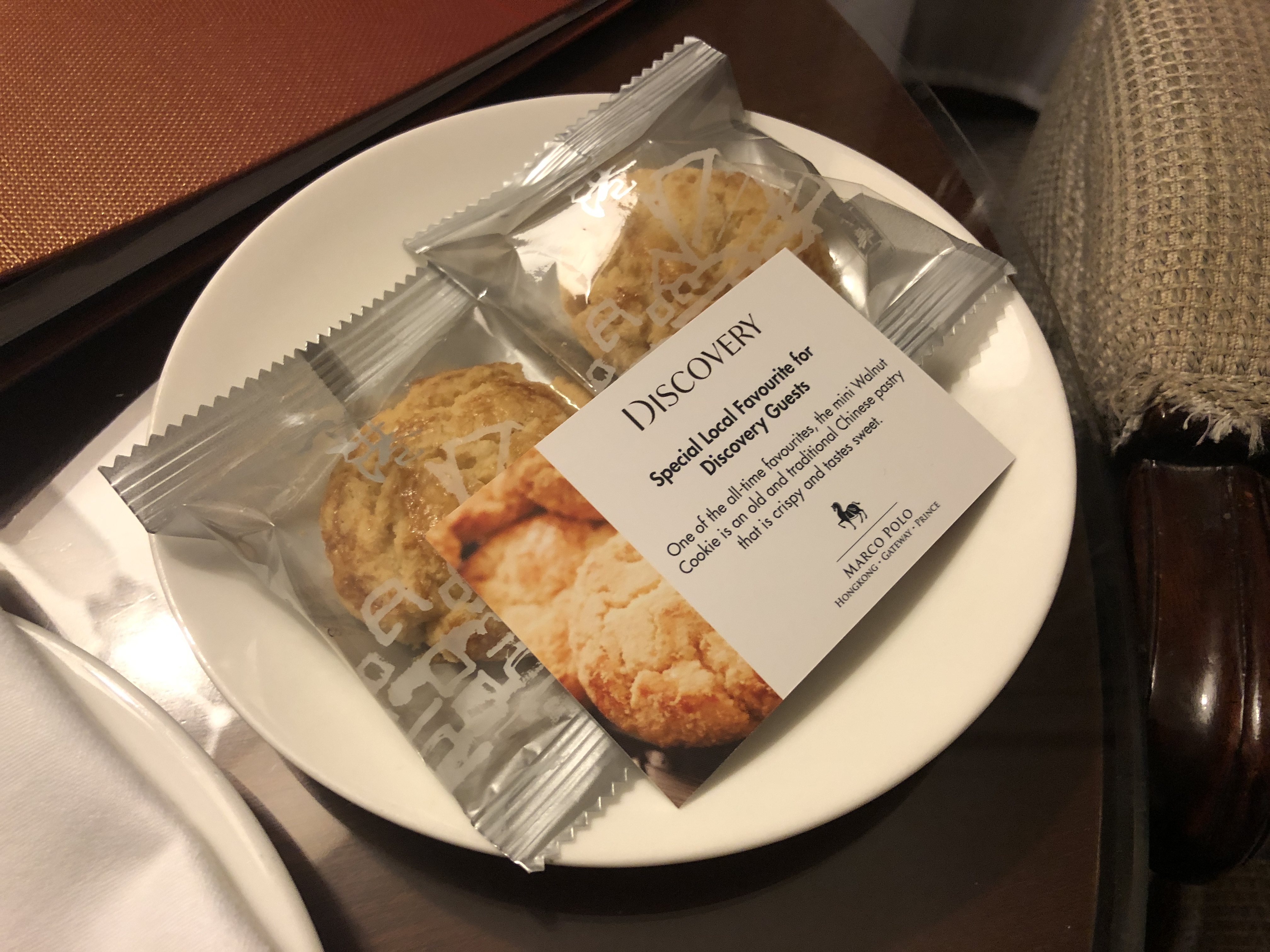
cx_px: 635
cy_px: 476
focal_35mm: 28
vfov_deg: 49.7
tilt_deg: -59.8
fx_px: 1027
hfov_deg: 63.4
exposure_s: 1/17
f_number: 1.8
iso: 80
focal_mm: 3.99
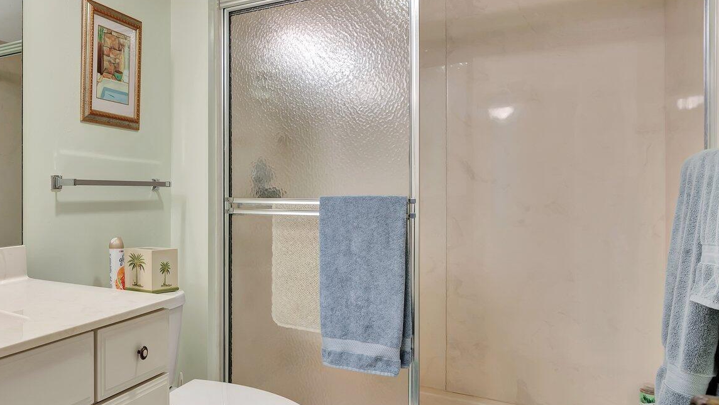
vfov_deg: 39.0
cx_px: 104
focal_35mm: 30
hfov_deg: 57.4
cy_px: 200
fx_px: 572
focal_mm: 16
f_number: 5.6
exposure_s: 1/4
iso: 100
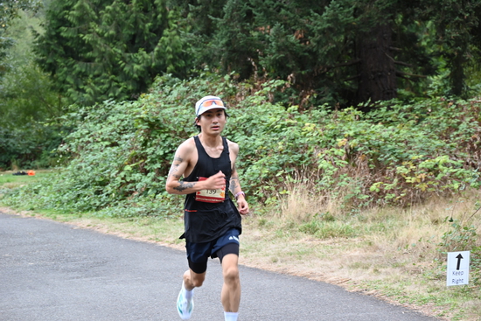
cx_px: 240
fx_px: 1390
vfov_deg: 13.2
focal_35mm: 104
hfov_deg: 19.6
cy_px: 160
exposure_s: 1/125
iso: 1400
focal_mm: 104
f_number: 6.3
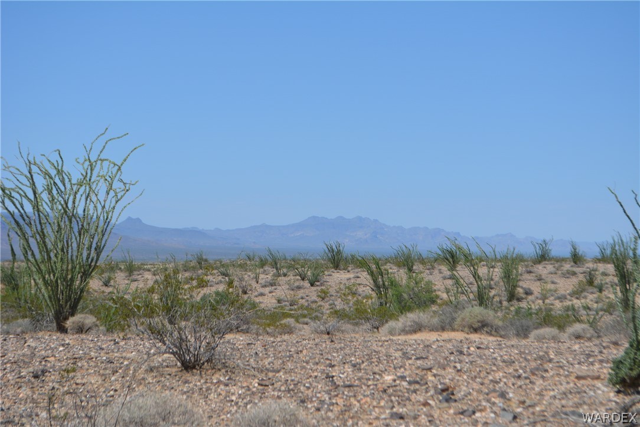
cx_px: 320
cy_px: 214
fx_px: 1467
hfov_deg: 24.6
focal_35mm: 82
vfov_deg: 16.6
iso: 400
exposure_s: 1/2000
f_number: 7.1
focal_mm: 55
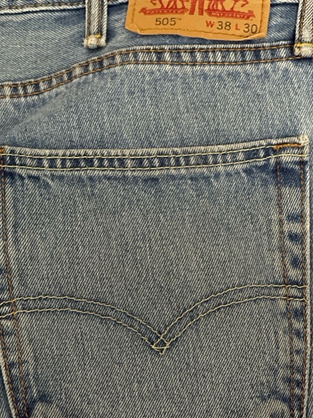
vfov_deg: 22.0
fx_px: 1073
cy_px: 220
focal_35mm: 89
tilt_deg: -77.2
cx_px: 153
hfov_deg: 16.6
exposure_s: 1/25
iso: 1250
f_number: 2.2
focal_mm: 7.5
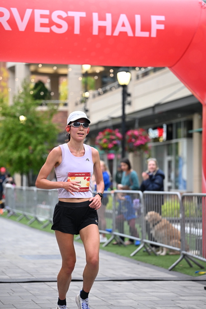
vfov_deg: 21.5
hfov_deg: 14.4
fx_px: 815
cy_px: 154
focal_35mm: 95
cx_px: 103
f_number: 2.8
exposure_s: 1/1000
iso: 1600
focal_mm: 95
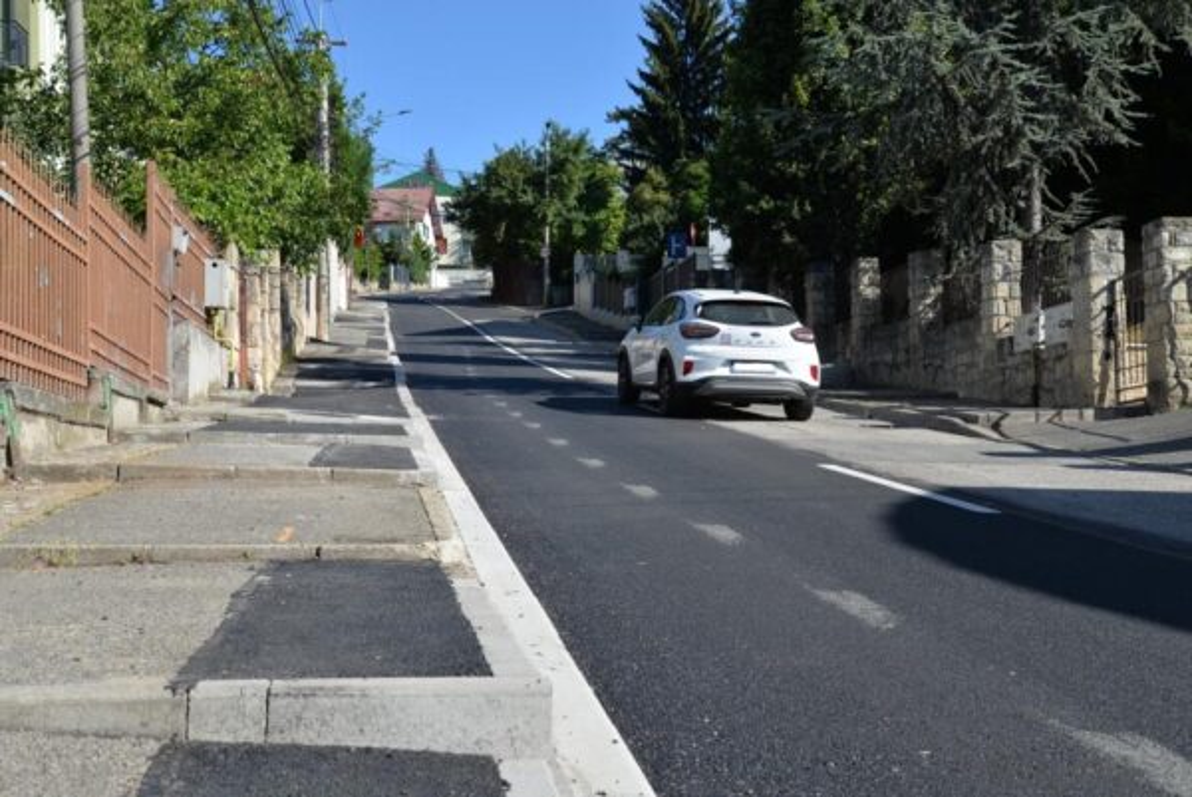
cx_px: 596
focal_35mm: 45
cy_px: 398
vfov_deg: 29.9
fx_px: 1491
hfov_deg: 43.6
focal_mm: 45
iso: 160
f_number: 8
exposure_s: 1/250
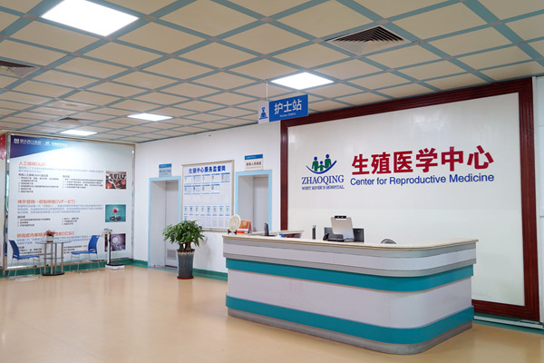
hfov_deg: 60.3
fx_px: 468
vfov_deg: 42.3
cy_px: 182
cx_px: 272
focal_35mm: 31
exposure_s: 1/40
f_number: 5.6
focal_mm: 31
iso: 800
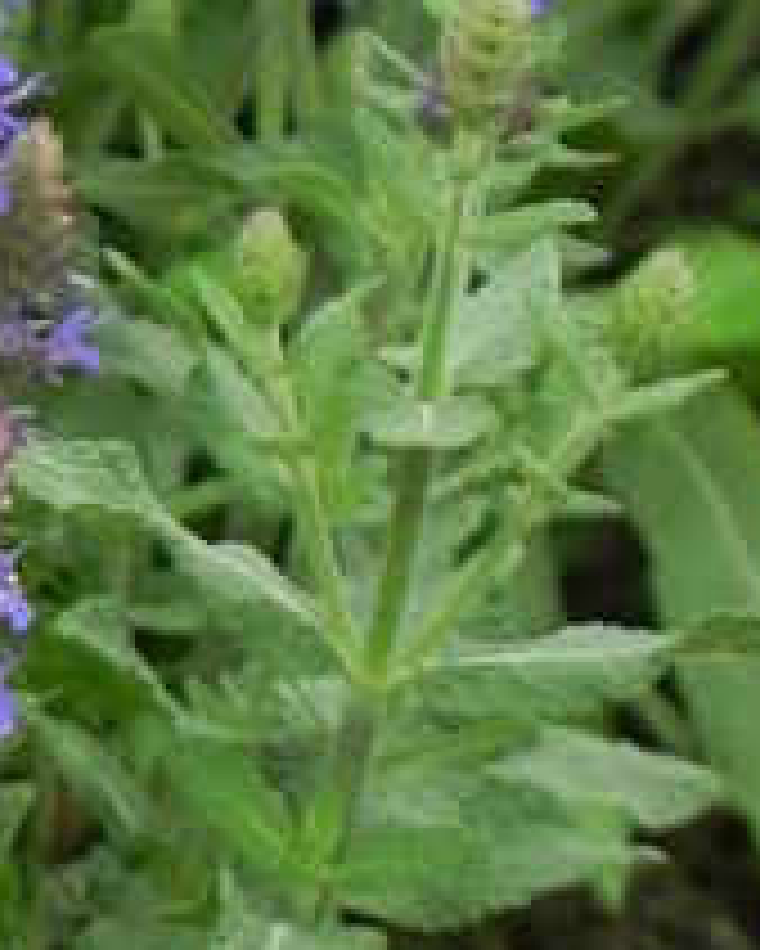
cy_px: 612
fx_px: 30259
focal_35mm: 1077
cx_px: -423
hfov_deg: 1.4
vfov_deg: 1.8
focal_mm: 51.8
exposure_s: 1/125
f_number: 5
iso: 160
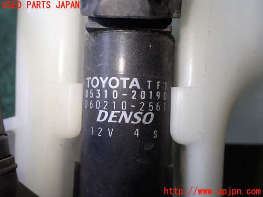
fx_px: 228
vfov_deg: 46.8
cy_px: 98
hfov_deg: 60.0
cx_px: 132
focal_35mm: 30
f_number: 2.3
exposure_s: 1/125
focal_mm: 5.4
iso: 200
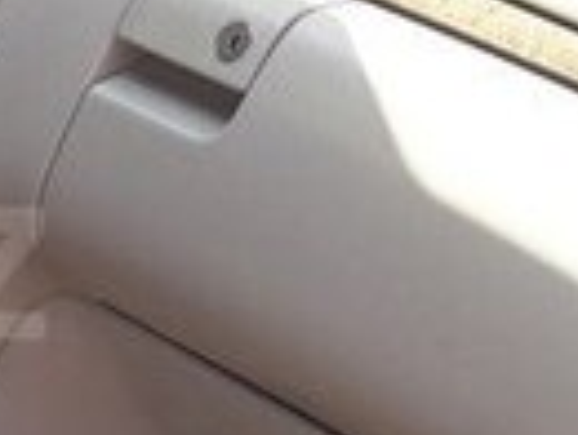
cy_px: 273
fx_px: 2375
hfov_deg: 12.8
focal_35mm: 142
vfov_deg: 10.5
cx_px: -409
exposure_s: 1/244
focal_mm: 3.7
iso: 40
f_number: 1.9
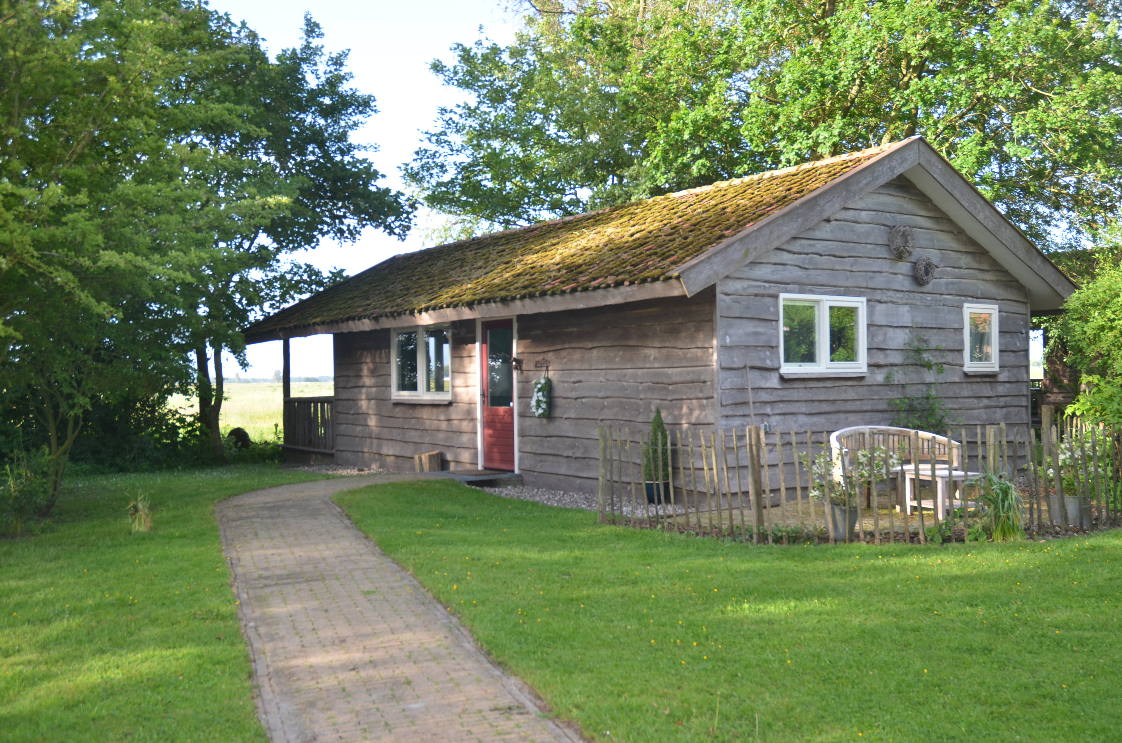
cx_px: 561
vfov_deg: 39.8
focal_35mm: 33
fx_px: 1026
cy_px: 372
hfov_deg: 57.3
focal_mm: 22
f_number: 4
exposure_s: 1/250
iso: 200
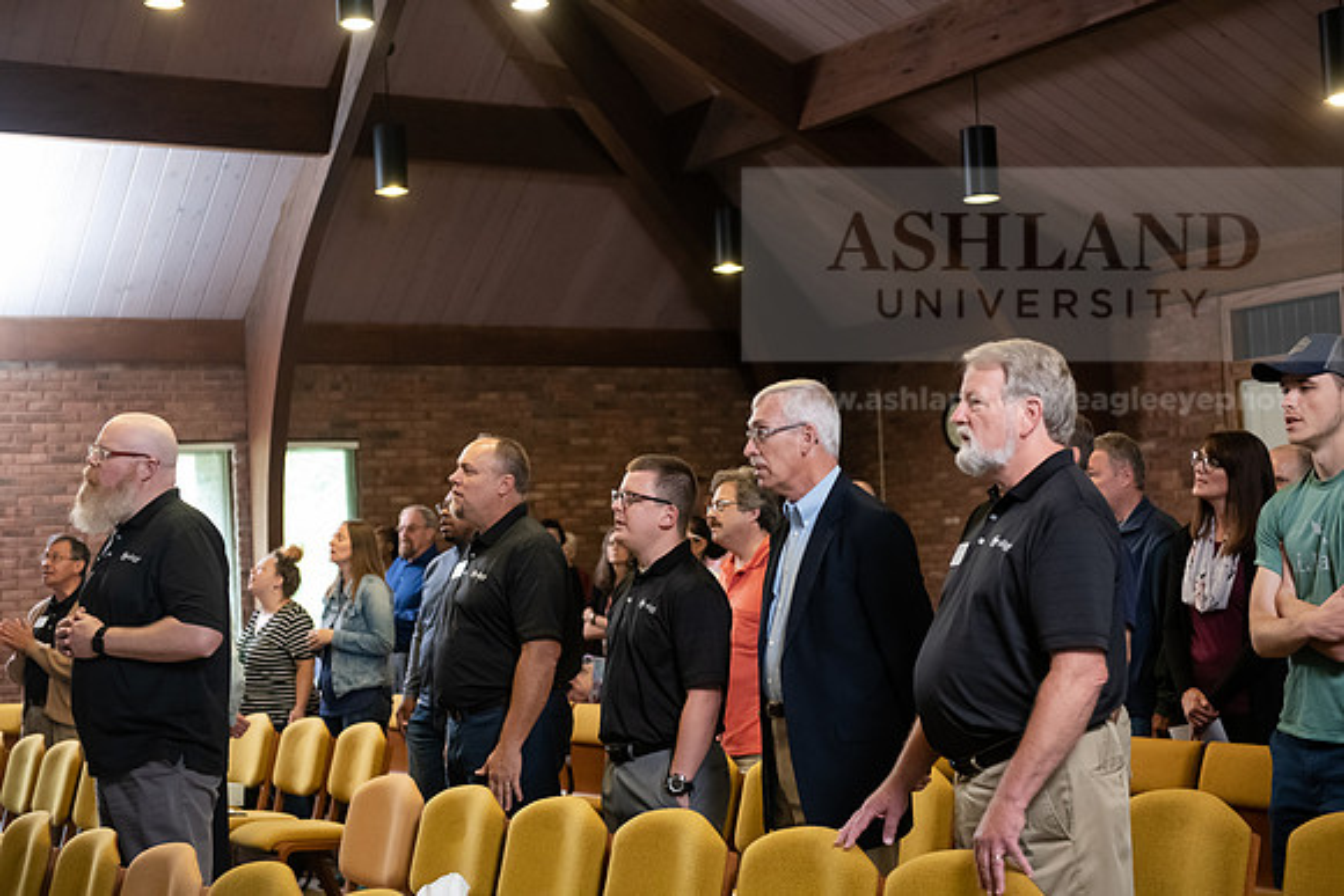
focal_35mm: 56
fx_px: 2091
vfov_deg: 24.2
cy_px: 448
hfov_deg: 35.6
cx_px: 672
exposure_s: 1/160
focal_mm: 56
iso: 2500
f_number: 3.5
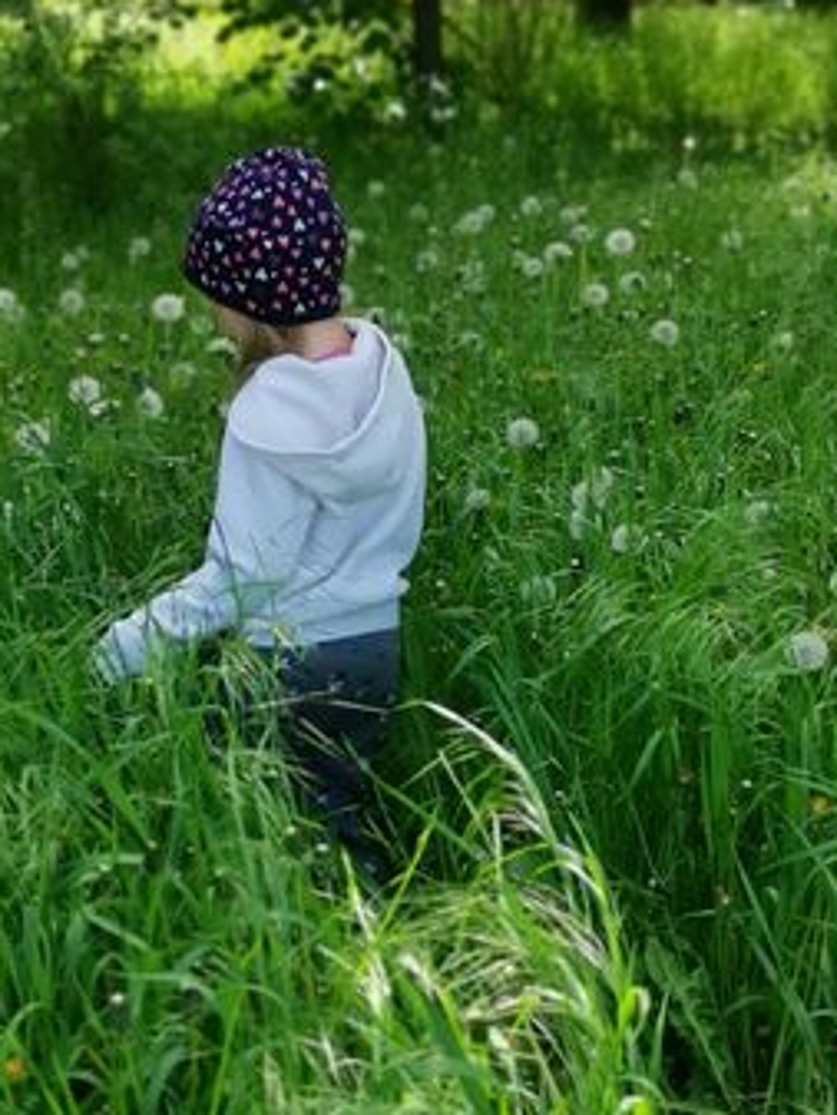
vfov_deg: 23.8
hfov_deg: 18.0
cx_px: 357
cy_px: 678
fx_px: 2642
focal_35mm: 82
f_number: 4
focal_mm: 5.58
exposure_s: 1/677
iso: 50
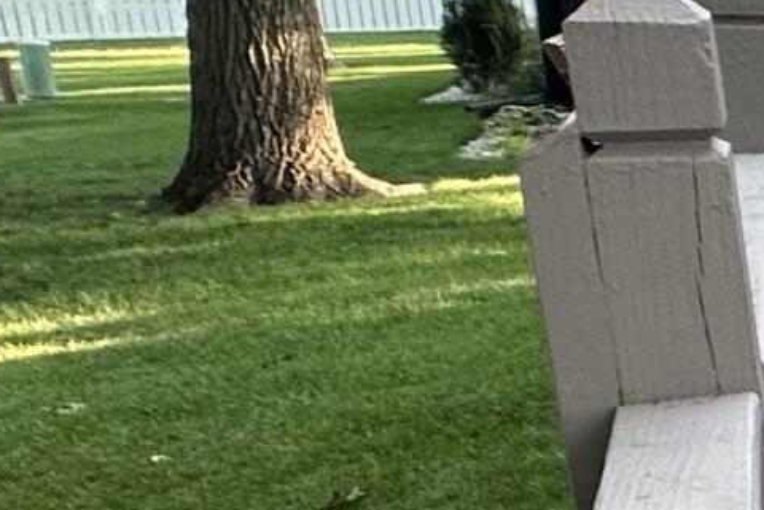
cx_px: 2112
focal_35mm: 91
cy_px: 402
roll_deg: -3.4
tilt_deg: -13.8
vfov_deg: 14.9
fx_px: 1931
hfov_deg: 12.6
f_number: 2.2
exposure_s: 1/99
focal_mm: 2.22
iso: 100
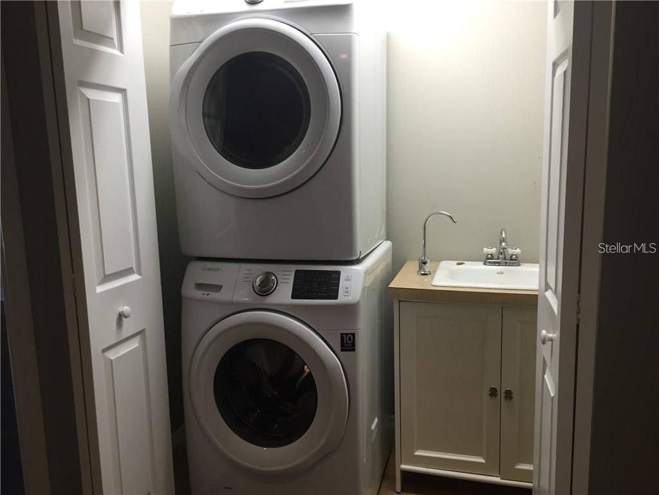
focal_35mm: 29
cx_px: 330
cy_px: 248
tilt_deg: -9.2
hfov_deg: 61.7
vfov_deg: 48.2
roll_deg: +1.0
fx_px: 552
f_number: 2.2
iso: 80
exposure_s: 1/30
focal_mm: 4.15
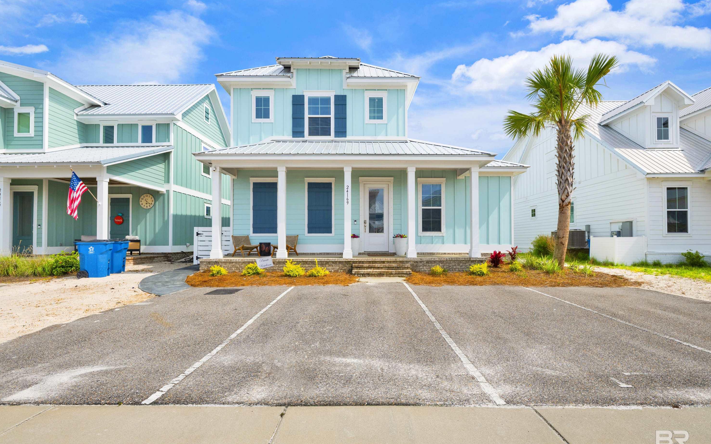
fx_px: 329
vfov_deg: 68.0
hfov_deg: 94.4
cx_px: 362
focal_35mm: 17
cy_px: 234
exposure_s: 1/640
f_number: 11
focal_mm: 16
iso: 400
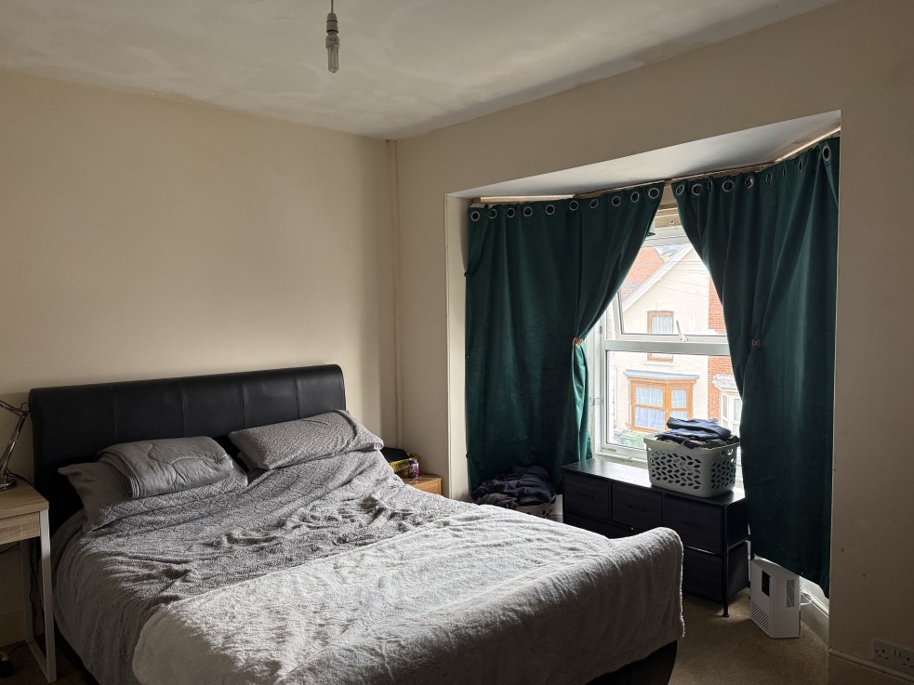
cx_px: 455
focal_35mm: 25
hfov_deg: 69.4
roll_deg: +0.5
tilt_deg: -4.4
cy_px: 355
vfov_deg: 54.9
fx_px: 660
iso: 200
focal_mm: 6.76
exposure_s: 1/112
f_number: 1.78
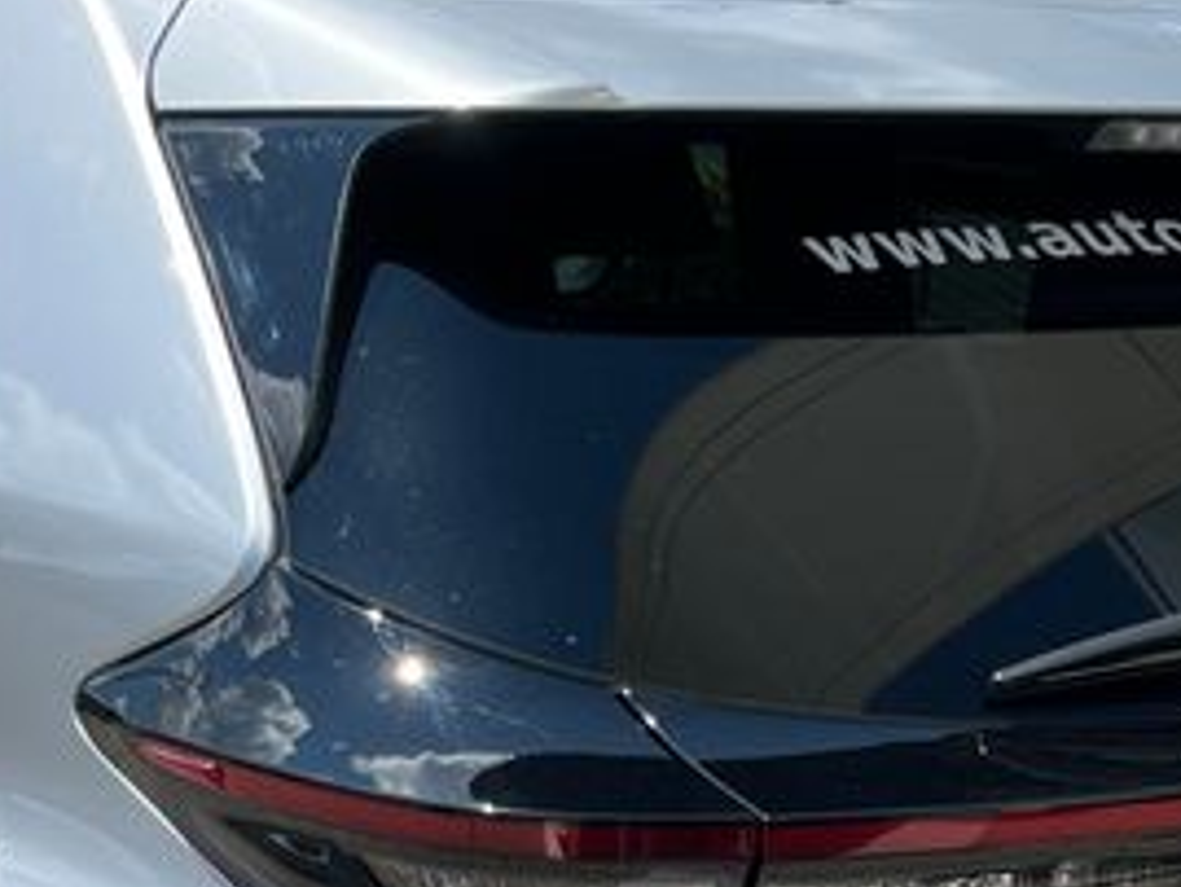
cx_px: 650
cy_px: 1041
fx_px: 3379
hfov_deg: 19.8
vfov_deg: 14.5
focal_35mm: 99
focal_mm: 5.1
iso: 50
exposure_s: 1/3049
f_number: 1.6
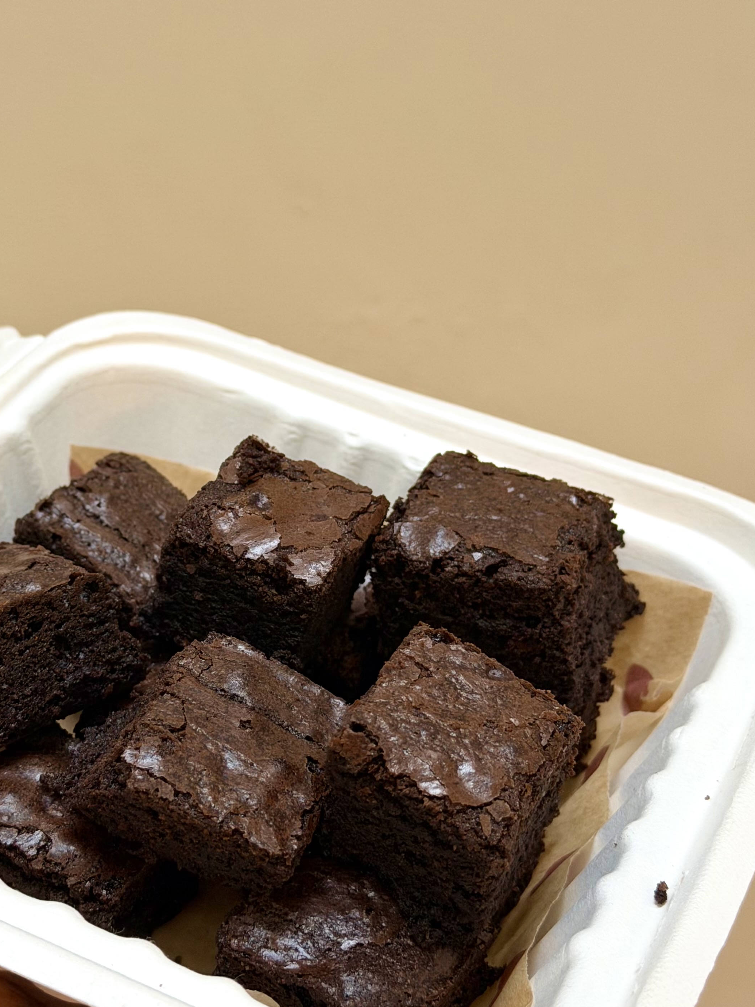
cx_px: 248
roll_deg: -1.0
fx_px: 2006
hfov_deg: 21.2
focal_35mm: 69
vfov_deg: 28.2
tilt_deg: -29.8
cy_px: 509
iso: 80
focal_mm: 6.76
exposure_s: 1/50
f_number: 1.78
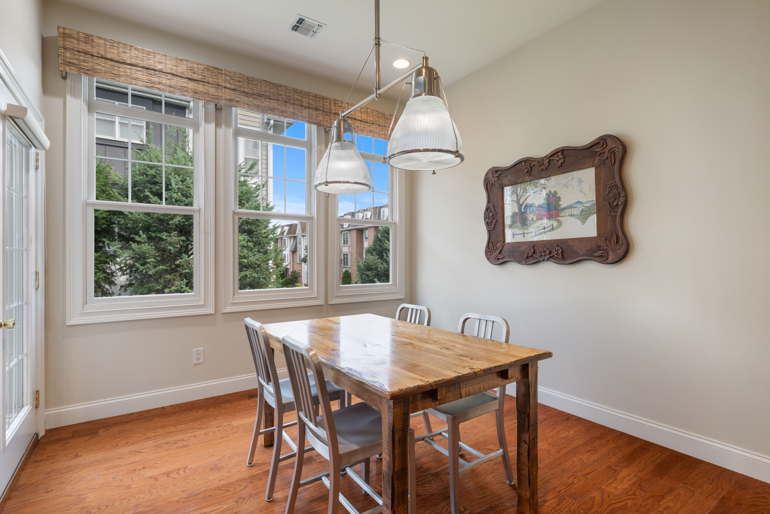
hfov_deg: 93.3
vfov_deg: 70.4
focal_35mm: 17
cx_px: 385
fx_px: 364
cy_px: 257
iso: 320
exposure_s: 1/4
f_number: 10
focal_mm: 17
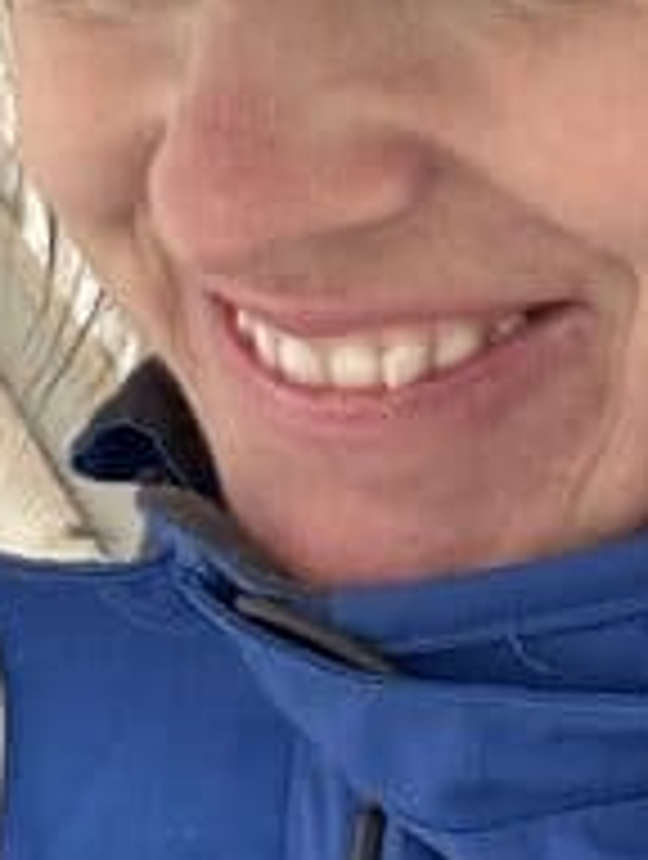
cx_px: -187
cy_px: 32
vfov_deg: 13.8
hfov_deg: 10.3
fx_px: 3508
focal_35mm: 141
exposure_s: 1/121
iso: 40
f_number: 1.9
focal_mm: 2.69
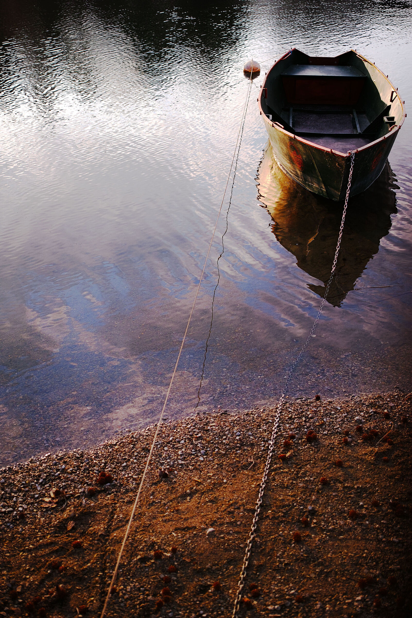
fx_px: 772
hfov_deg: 29.9
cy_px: 309
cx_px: 206
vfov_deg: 43.6
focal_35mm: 45
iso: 100
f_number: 2.8
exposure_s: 1/320
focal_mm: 30
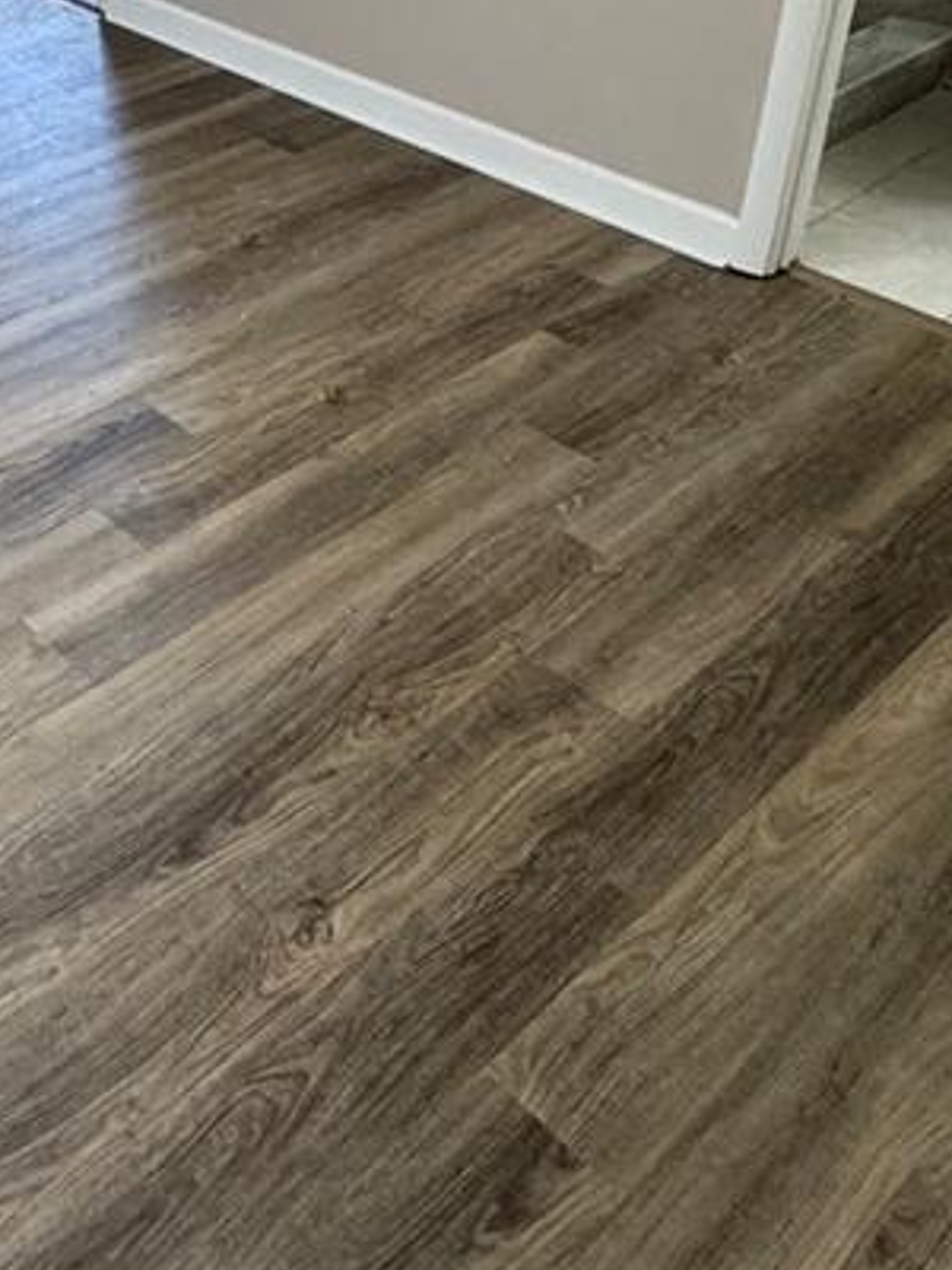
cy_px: 0
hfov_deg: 29.9
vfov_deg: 39.5
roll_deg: +0.6
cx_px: -159
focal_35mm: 42
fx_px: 1540
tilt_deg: -19.9
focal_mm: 2.22
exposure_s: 1/120
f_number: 2.2
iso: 250
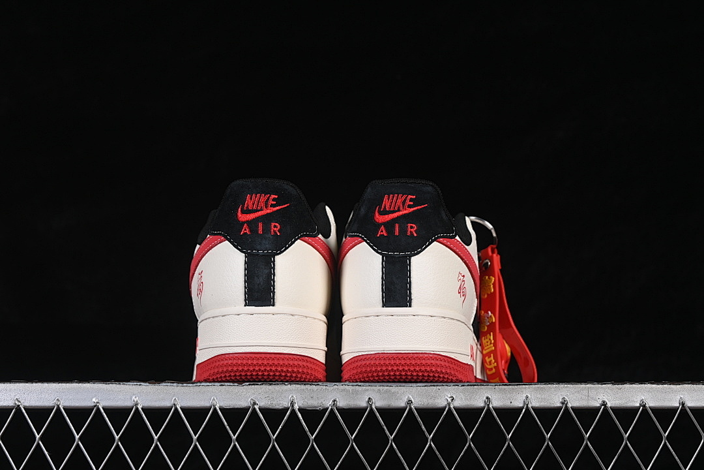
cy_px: 235
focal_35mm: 75
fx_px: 1467
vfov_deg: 18.2
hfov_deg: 27.0
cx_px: 352
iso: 160
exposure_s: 1/80
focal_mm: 50
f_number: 8
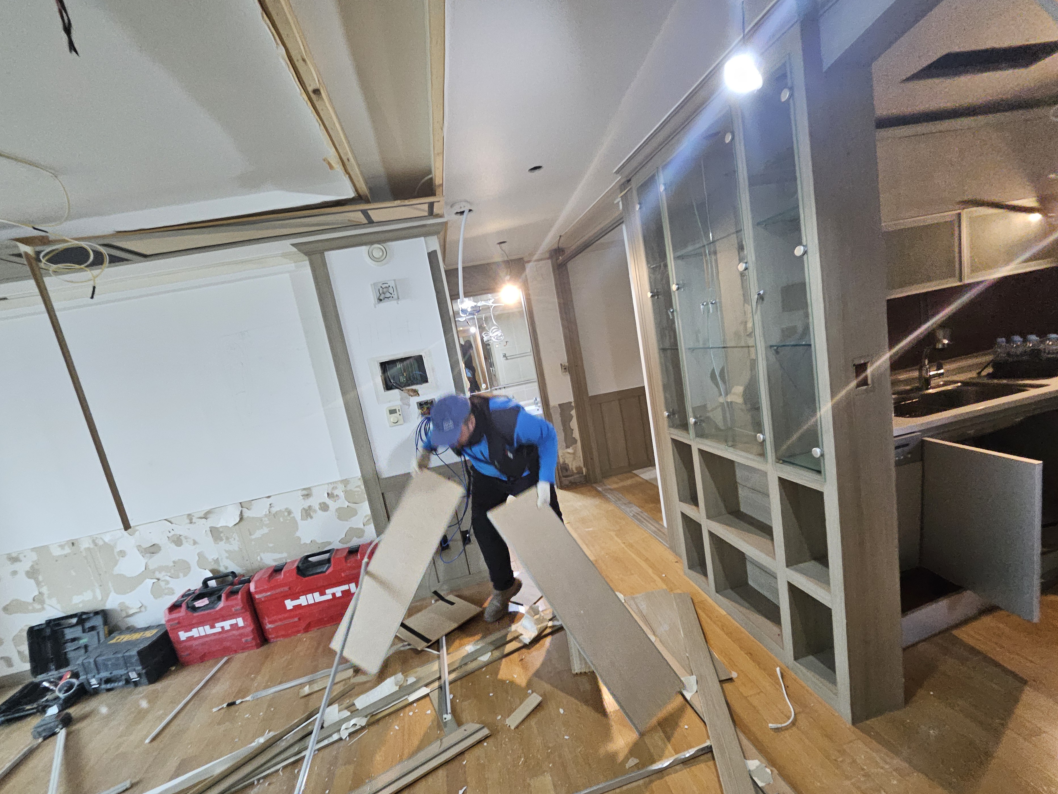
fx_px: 428
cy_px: 420
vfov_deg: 85.6
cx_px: 510
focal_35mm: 14
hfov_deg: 102.0
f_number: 2.2
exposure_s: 1/40
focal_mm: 1.7
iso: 400
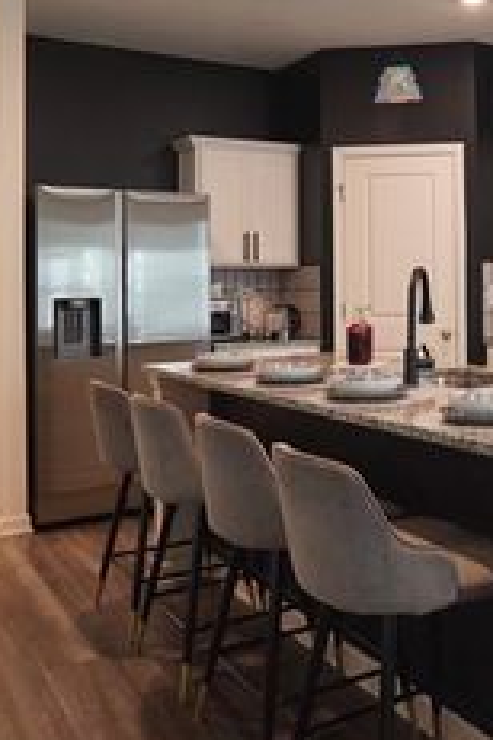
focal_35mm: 39
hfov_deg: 31.9
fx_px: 801
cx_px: 480
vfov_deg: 49.1
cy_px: 277
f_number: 3.5
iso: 1600
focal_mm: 12
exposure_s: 1/160
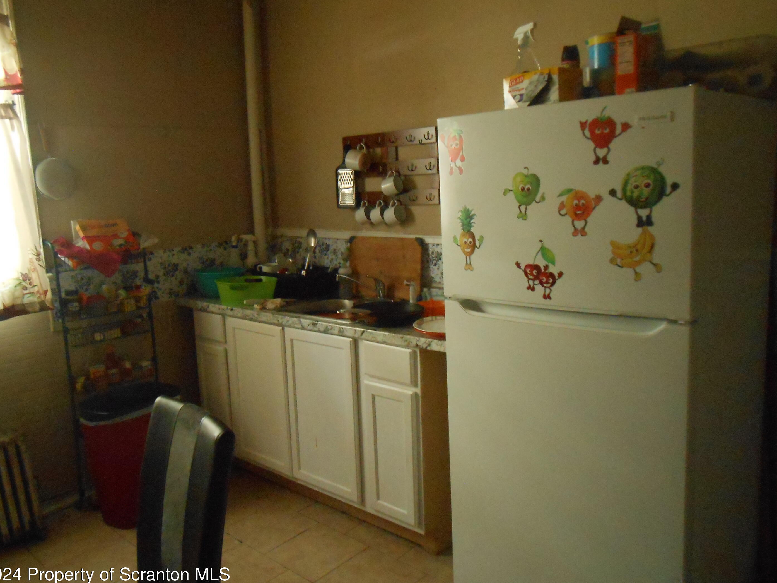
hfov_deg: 63.4
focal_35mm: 28
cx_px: 387
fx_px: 628
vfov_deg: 49.7
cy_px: 289
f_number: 3.5
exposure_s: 1/50
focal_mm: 4.6
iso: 800
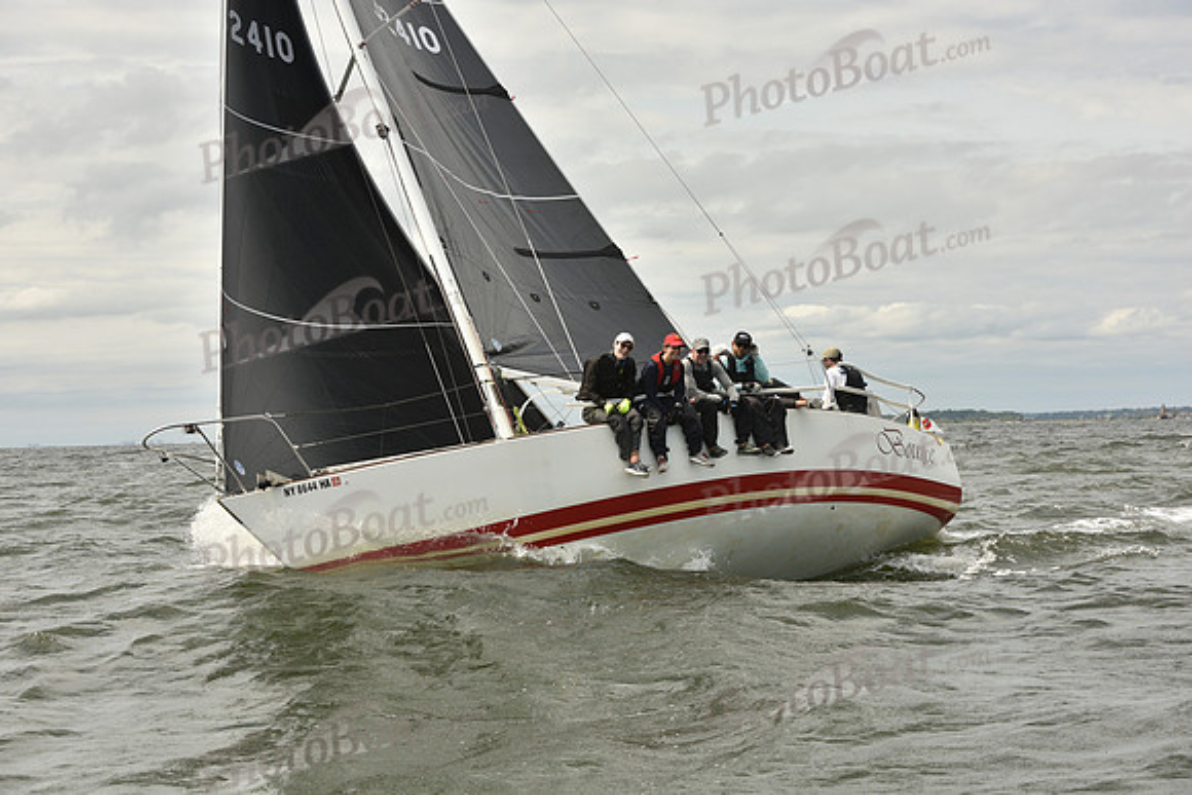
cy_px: 398
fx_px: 2318
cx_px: 596
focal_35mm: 70
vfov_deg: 19.5
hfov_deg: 28.8
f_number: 9
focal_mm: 70
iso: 250
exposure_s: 1/800
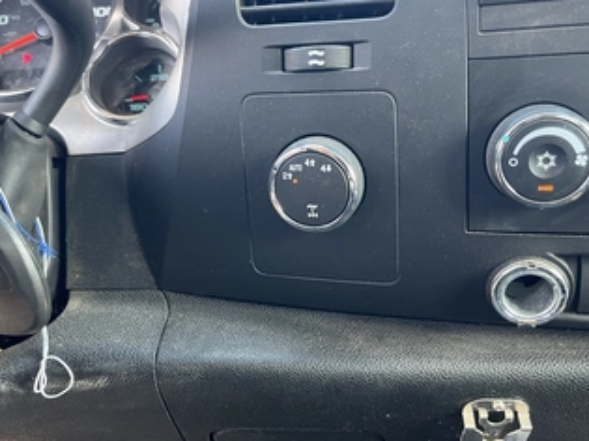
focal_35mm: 33
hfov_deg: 55.3
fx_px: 561
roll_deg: +5.6
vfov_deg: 42.9
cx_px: 269
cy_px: 204
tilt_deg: -20.4
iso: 125
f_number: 1.6
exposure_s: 1/66
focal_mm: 5.1
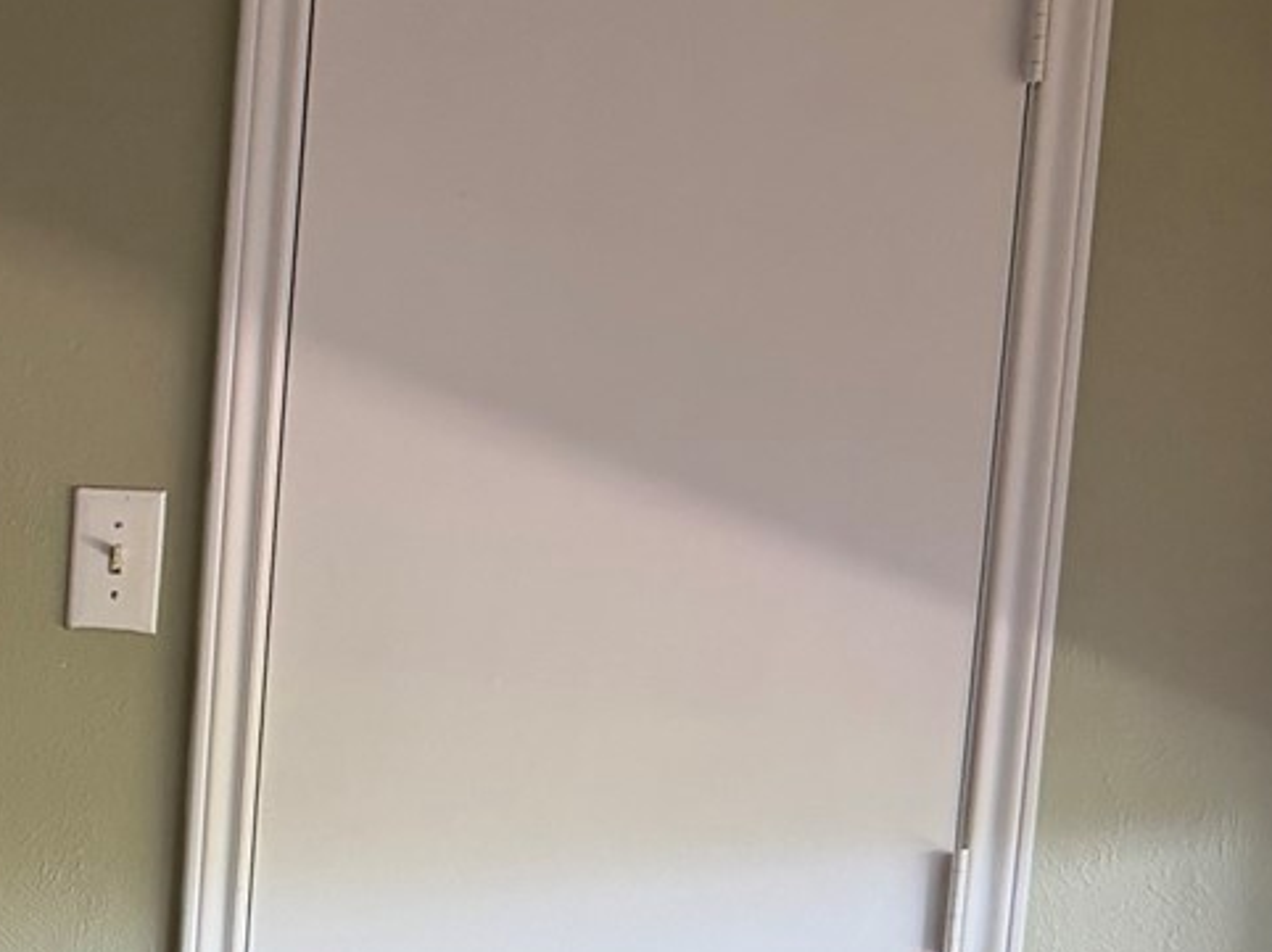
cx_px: -251
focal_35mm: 102
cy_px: 1200
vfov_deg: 14.0
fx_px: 3746
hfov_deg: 18.3
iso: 200
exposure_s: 1/104
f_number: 1.78
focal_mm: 6.76
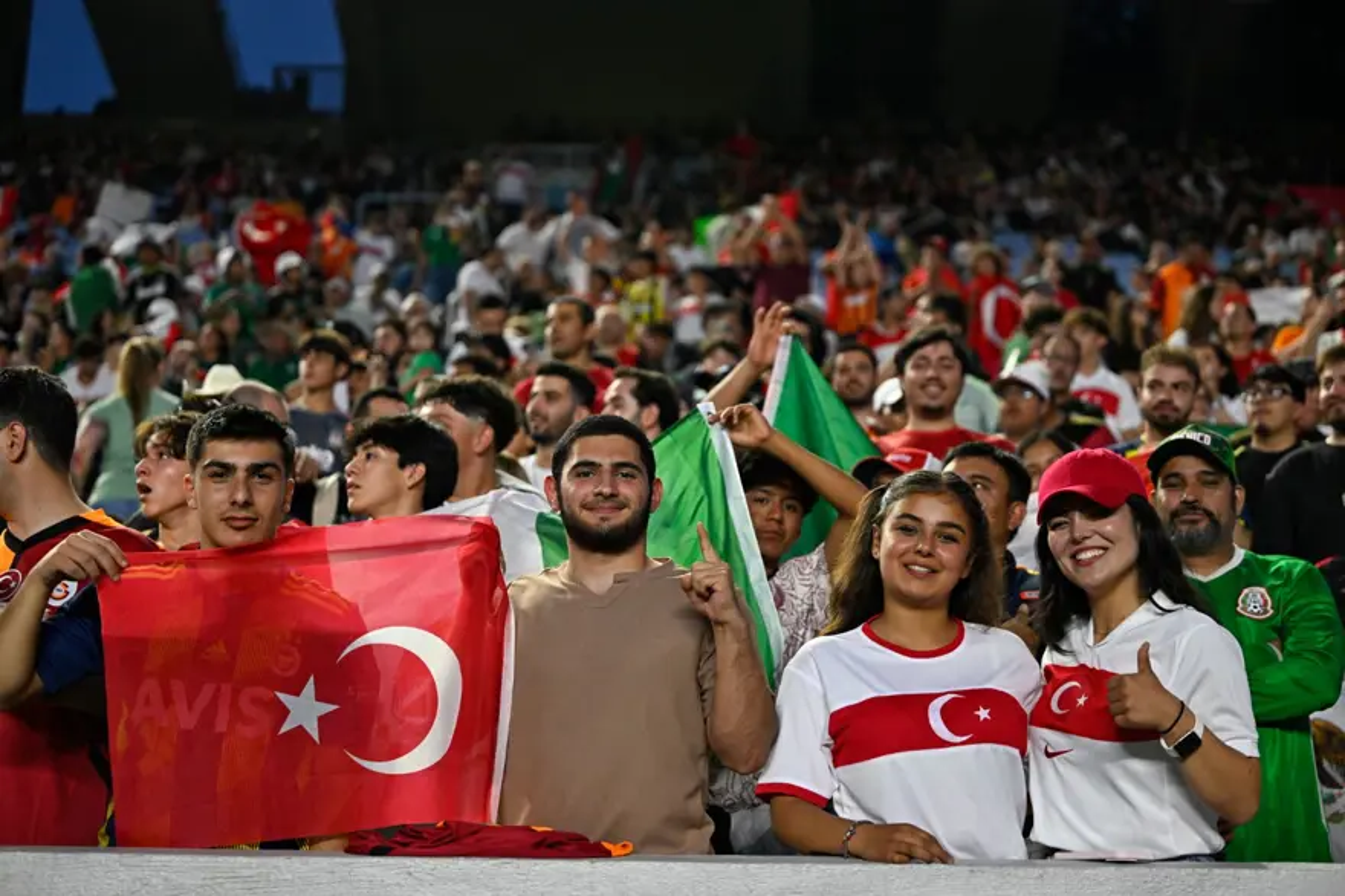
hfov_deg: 28.9
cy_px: 448
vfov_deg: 19.4
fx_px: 2614
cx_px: 672
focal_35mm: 70
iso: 1600
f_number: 2.8
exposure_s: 1/500
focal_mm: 70
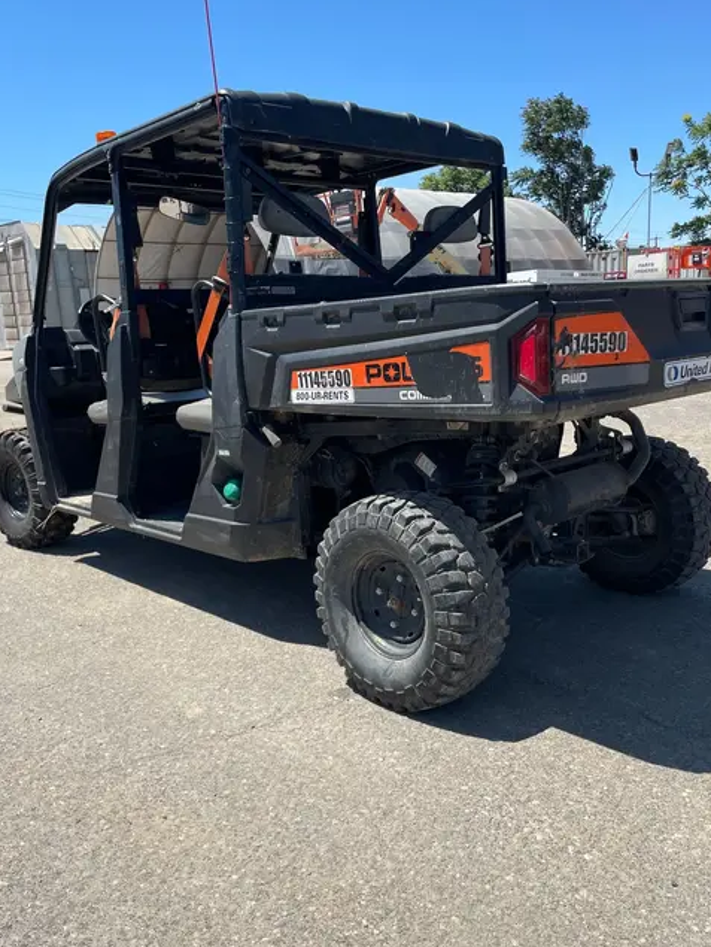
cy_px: 485
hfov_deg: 46.8
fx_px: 821
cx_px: 386
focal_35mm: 30
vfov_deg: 59.9
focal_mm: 4.2
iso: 50
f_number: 1.6
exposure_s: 1/3731
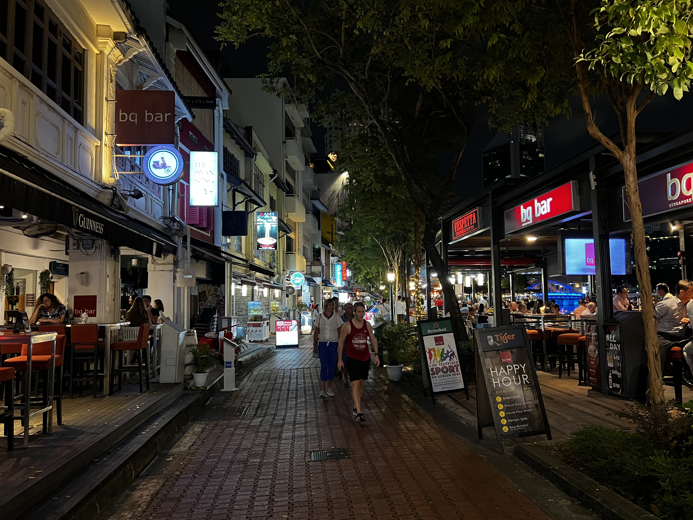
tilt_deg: +3.9
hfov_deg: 65.3
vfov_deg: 51.4
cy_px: 258
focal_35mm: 27
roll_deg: +1.0
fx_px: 541
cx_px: 354
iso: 400
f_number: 1.5
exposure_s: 1/33
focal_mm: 5.7
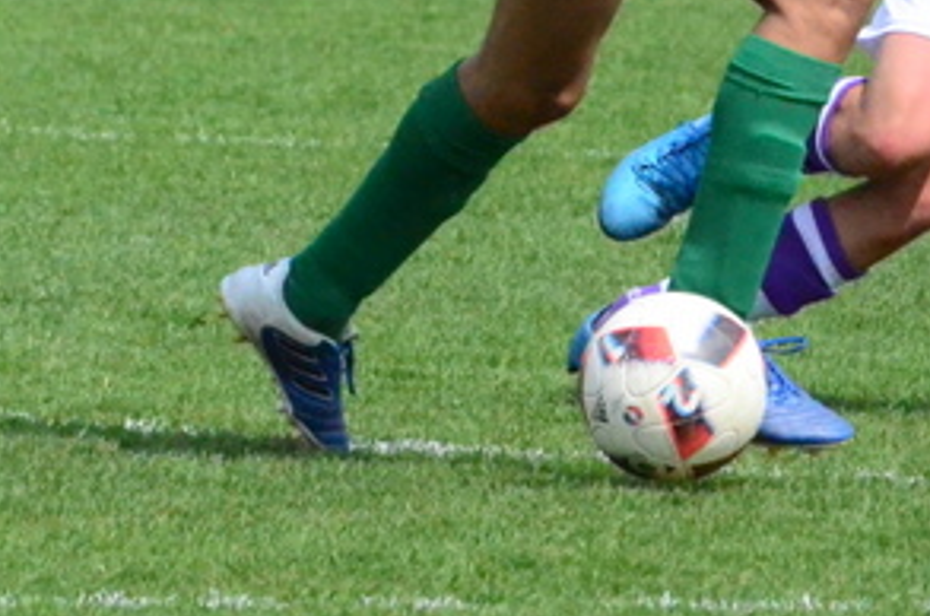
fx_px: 33253
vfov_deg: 1.1
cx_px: 784
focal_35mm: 1290
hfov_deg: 1.6
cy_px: -191
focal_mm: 280
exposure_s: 1/8000
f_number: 13
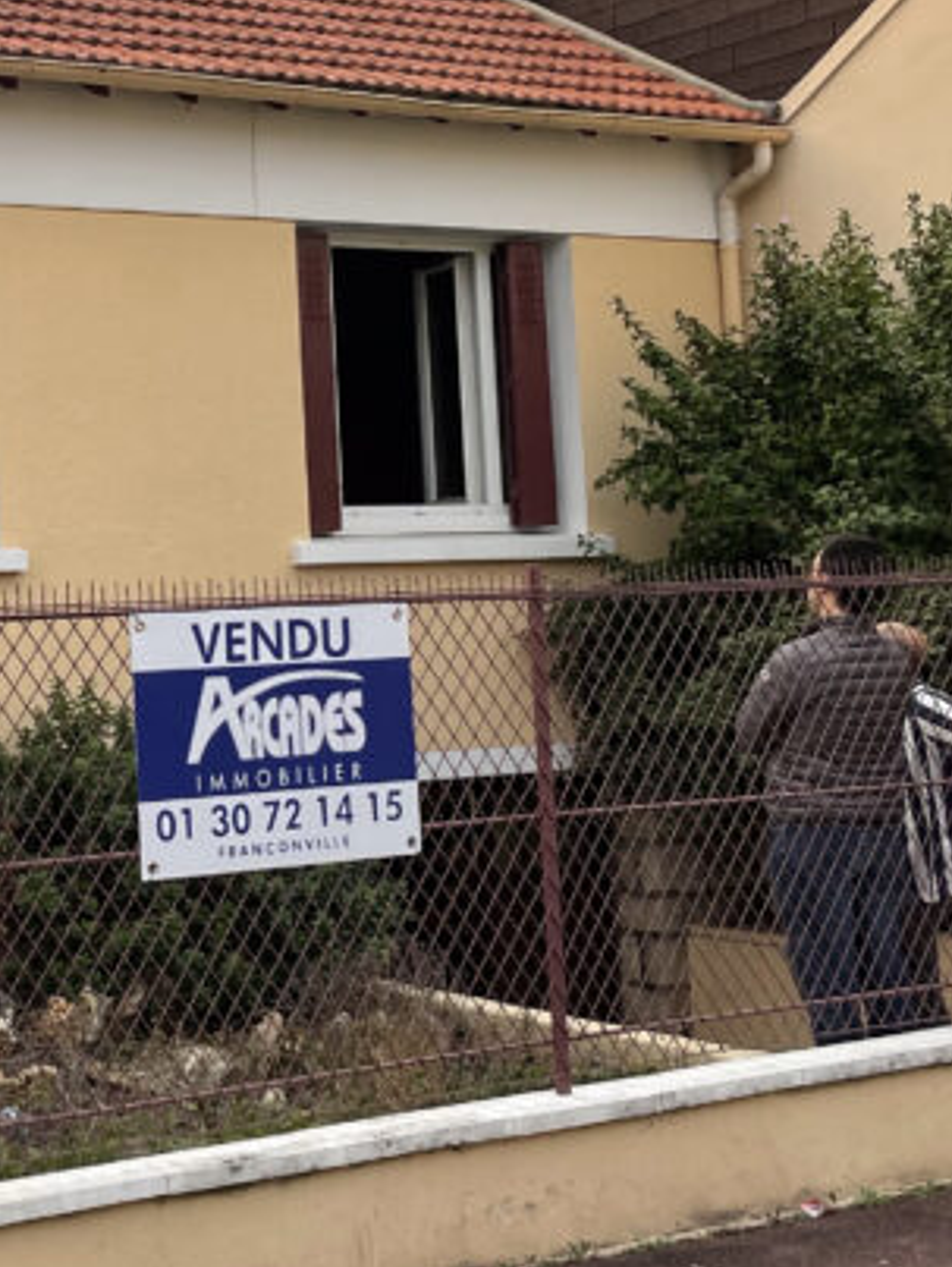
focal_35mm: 66
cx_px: -79
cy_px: 399
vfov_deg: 29.1
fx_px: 2416
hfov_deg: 21.2
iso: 32
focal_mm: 4.2
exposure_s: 1/121
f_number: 1.6
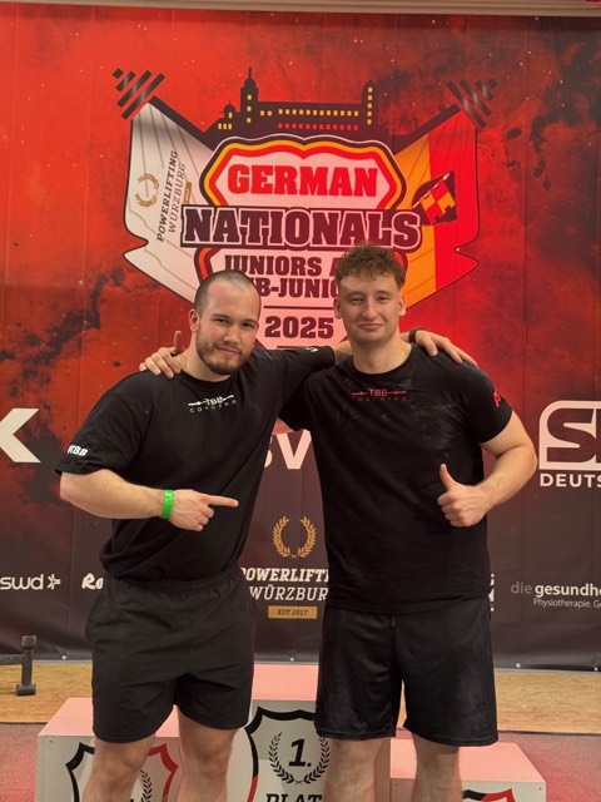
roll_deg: -2.8
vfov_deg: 39.7
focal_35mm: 48
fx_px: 1111
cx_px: 300
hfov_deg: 30.3
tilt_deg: +2.4
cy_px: 401
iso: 80
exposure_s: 1/92
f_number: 1.78
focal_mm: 6.76
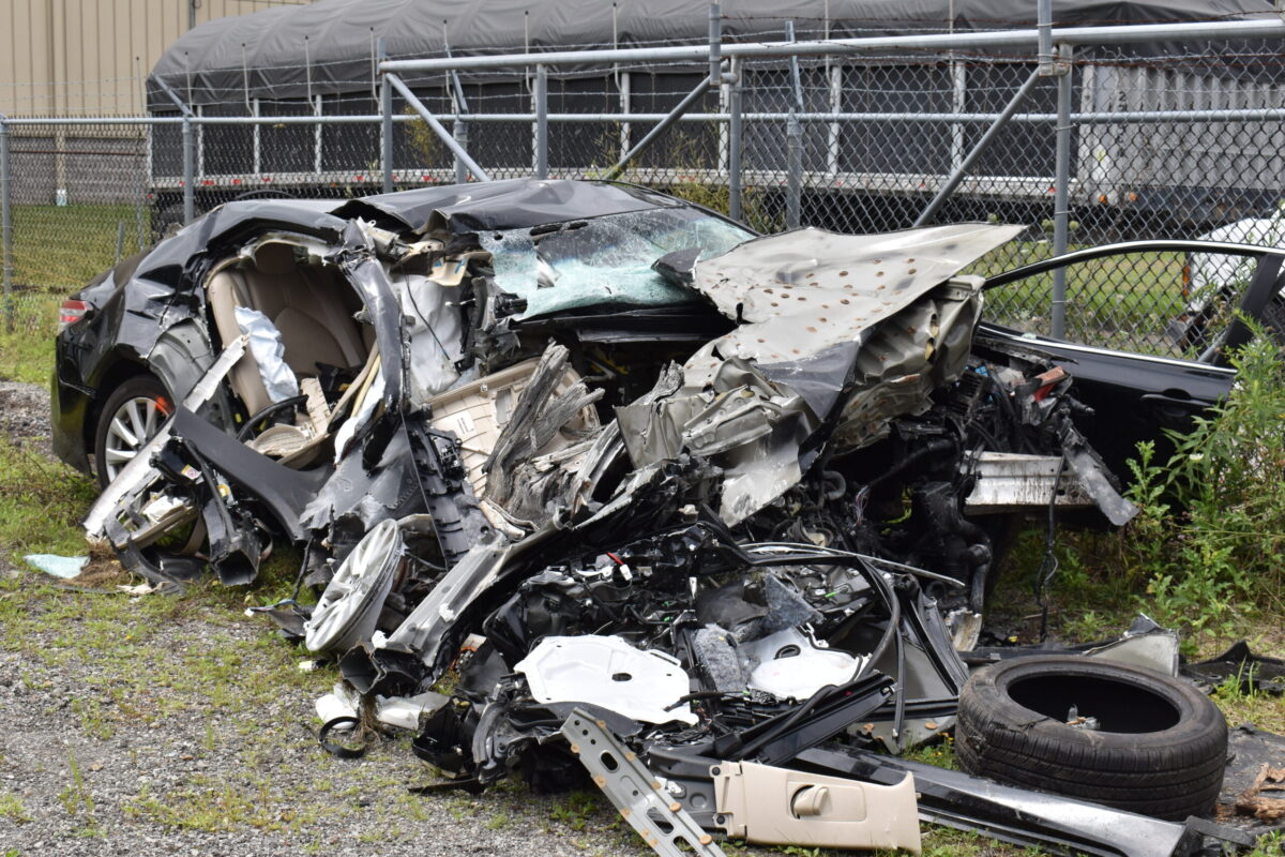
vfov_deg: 25.8
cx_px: 642
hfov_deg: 37.9
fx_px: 1874
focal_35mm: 52
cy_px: 428
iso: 400
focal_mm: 35
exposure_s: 1/800
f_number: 8
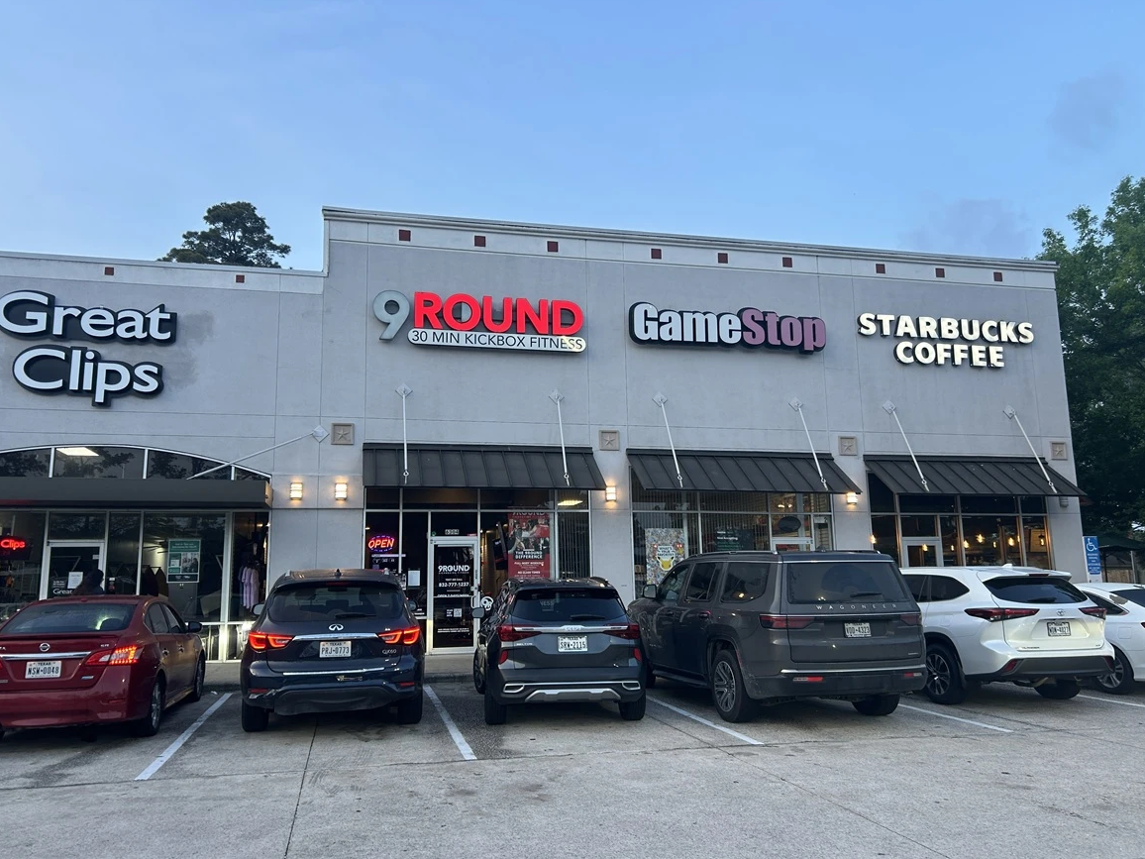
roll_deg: +0.5
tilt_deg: +8.2
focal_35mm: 27
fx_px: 893
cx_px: 557
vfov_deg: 51.4
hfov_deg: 65.3
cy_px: 435
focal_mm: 5.7
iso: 50
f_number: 1.5
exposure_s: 1/109
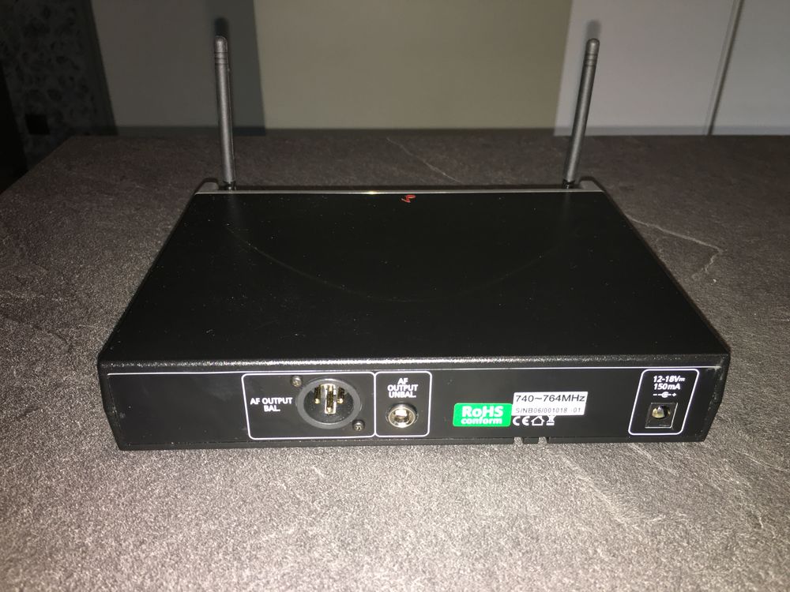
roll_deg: -1.6
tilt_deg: -30.5
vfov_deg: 48.2
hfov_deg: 61.7
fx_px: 662
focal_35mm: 29
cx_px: 395
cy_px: 296
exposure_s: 1/17
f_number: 2.2
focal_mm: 4.15
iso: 50
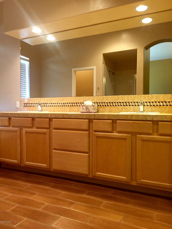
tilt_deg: -3.5
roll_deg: -0.6
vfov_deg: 61.7
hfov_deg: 48.2
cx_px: 86
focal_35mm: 29
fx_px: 192
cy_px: 114
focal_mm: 4.15
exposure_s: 1/20
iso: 250
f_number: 2.2
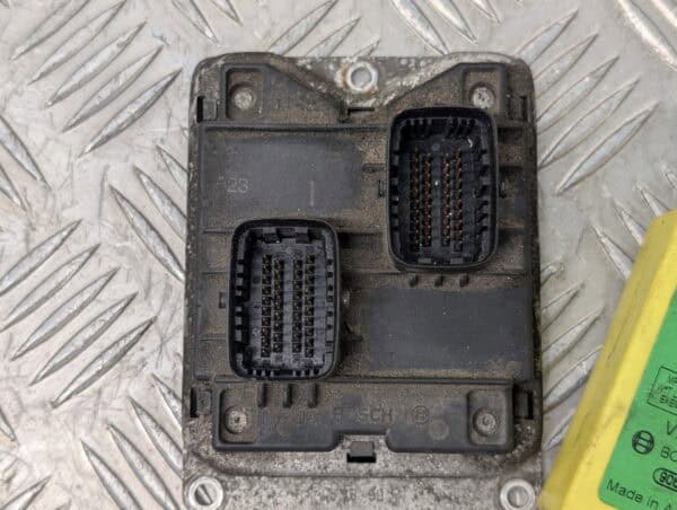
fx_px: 960
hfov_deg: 38.9
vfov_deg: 29.8
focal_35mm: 49
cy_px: 255
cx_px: 338
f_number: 1.7
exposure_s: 1/100
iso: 72
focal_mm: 6.9
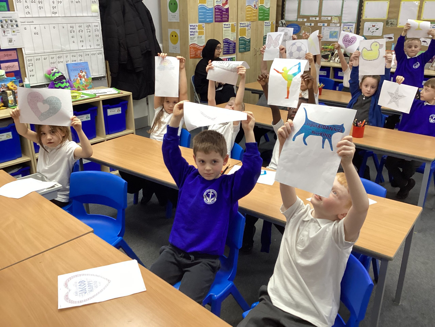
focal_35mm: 31
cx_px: 218
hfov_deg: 58.4
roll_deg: -2.5
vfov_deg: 45.4
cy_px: 164
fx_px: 390
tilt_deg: -19.1
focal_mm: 3.3
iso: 160
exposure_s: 1/50
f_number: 2.4
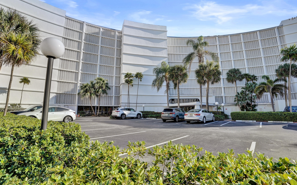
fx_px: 138
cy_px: 83
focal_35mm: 17
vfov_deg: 67.8
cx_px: 151
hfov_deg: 94.4
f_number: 7.1
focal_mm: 16
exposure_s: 1/1600
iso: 800
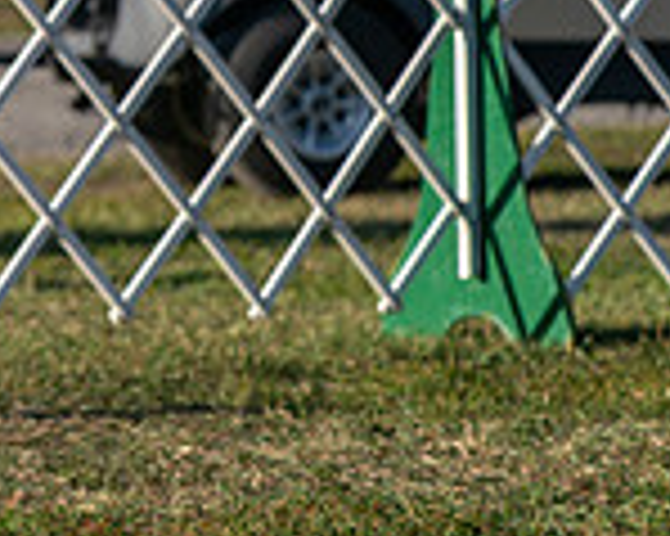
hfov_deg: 4.0
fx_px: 9552
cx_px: -551
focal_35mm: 482
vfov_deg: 3.2
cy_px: -189
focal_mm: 113
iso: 125
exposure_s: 1/1250
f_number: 4.5
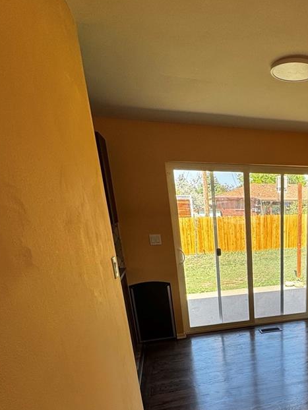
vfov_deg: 61.1
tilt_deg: -17.7
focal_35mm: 27
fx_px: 320
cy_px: 314
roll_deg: +0.2
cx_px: 287
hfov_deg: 45.6
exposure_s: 1/109
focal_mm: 2.22
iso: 40
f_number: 2.2
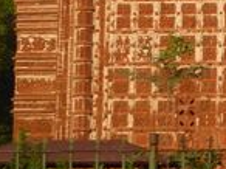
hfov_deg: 7.2
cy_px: -67
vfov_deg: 5.5
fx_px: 1753
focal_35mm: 269
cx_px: 365
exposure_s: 1/250
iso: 80
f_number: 4
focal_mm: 8.4
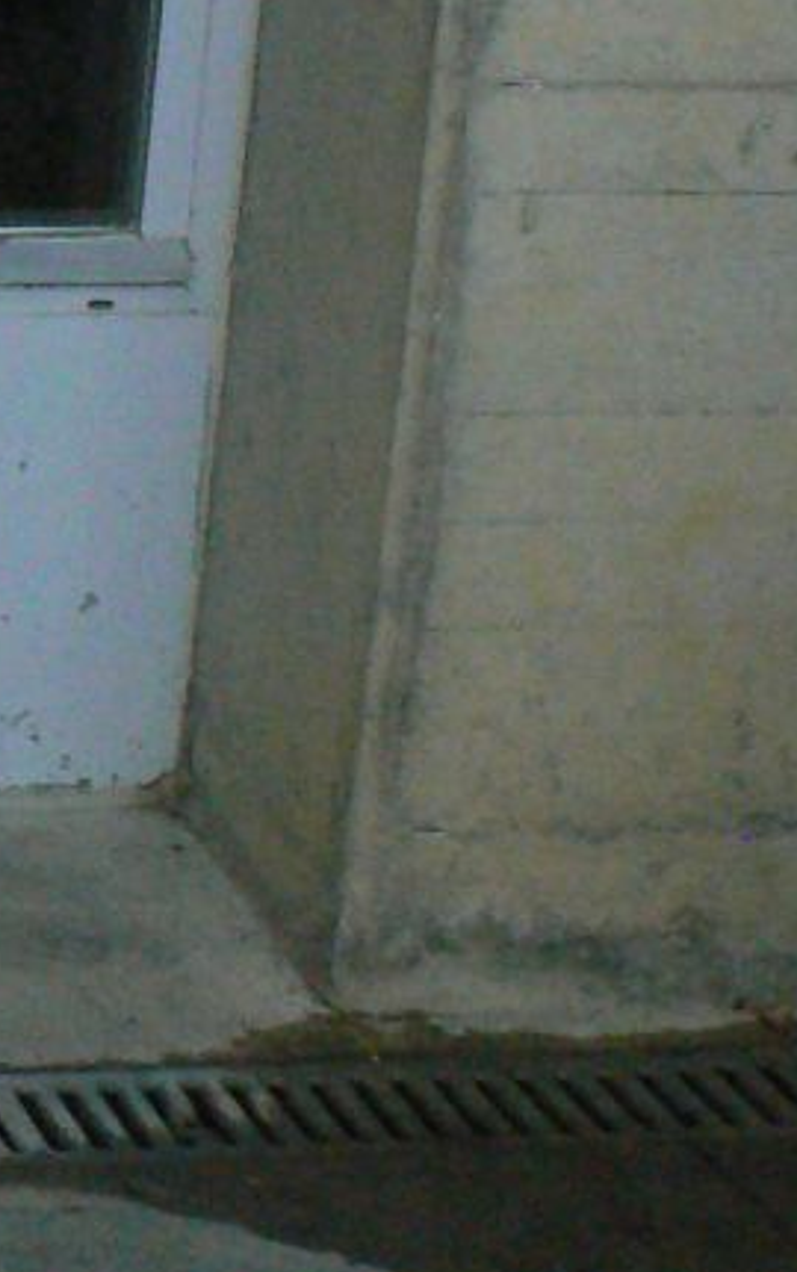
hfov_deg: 8.6
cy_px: -207
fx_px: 4788
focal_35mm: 138
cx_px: -1181
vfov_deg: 14.7
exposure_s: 1/250
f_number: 8
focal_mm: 6.4
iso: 400
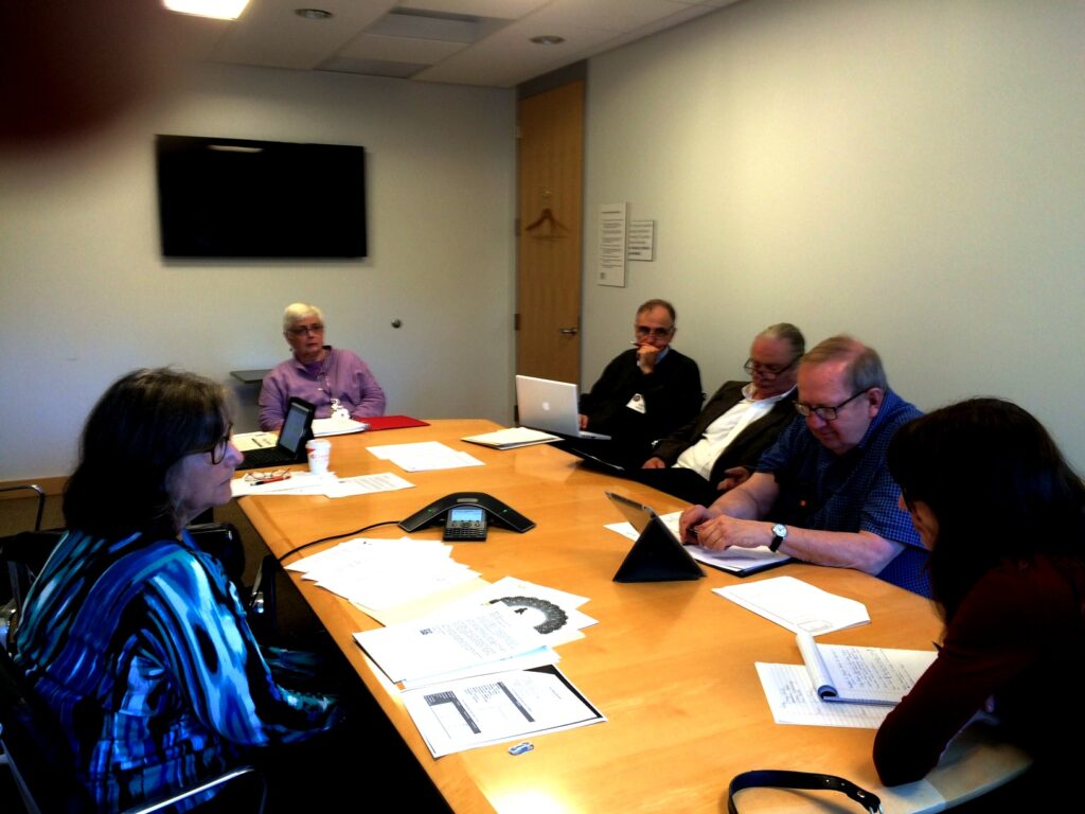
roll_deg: -0.1
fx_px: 909
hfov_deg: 61.7
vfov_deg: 48.2
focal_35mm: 29
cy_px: 407
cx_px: 542
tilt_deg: -9.7
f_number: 2.2
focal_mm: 4.15
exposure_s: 1/30
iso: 40
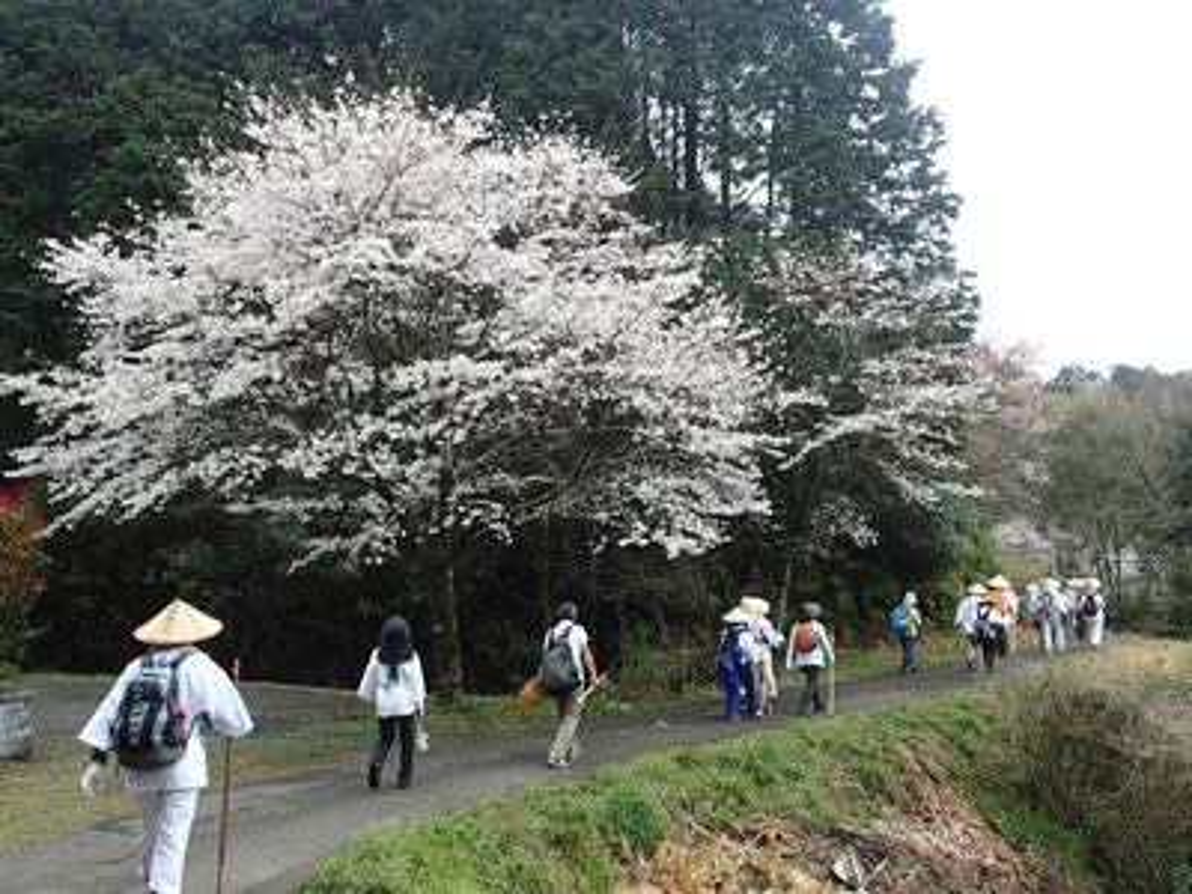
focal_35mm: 32
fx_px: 1102
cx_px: 596
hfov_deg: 56.8
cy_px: 447
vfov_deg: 44.2
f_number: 3.2
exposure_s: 1/100
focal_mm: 5.87
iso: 100
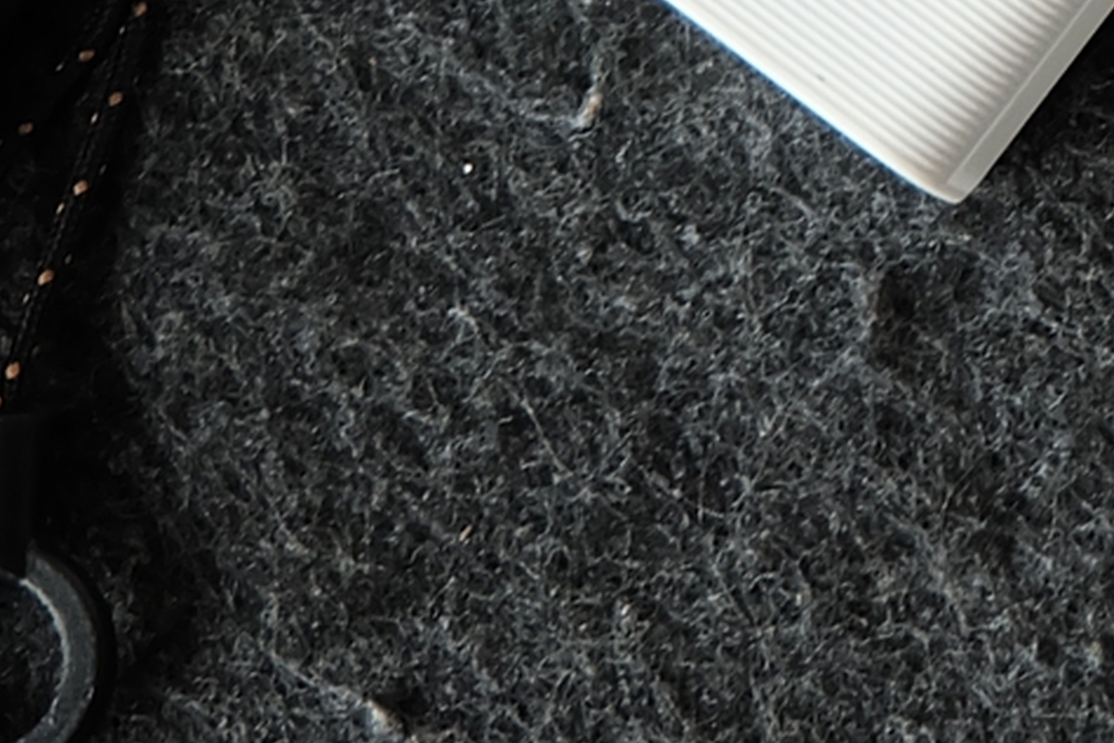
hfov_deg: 8.4
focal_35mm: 227
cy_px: -478
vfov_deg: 6.0
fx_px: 7024
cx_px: 2548
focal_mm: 28.2
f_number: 4.5
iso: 400
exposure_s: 1/150
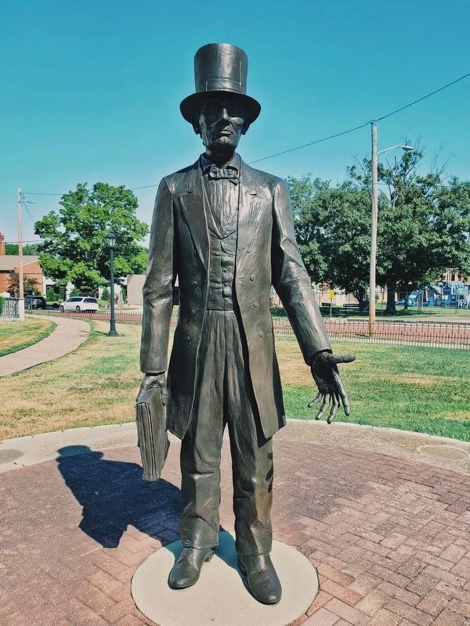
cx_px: 235
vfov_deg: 67.3
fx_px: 471
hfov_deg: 53.1
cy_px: 313
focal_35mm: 26
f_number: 2.4
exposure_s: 1/588
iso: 50
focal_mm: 4.3
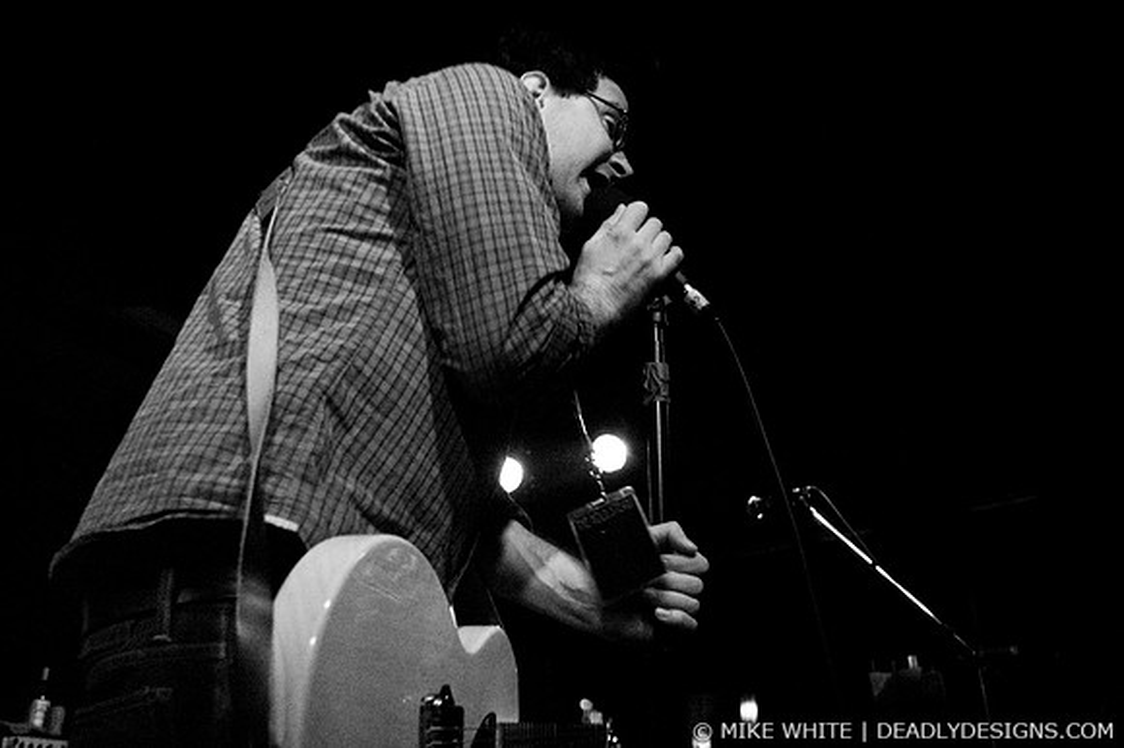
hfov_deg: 62.0
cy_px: 374
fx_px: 936
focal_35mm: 30
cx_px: 562
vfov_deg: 43.6
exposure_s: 1/80
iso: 800
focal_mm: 20
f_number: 3.2
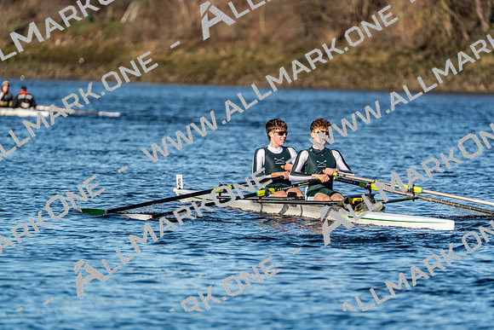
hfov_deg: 4.7
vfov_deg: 3.1
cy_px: 165
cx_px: 247
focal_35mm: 441
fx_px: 6053
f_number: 6.3
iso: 320
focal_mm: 441
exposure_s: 1/2000
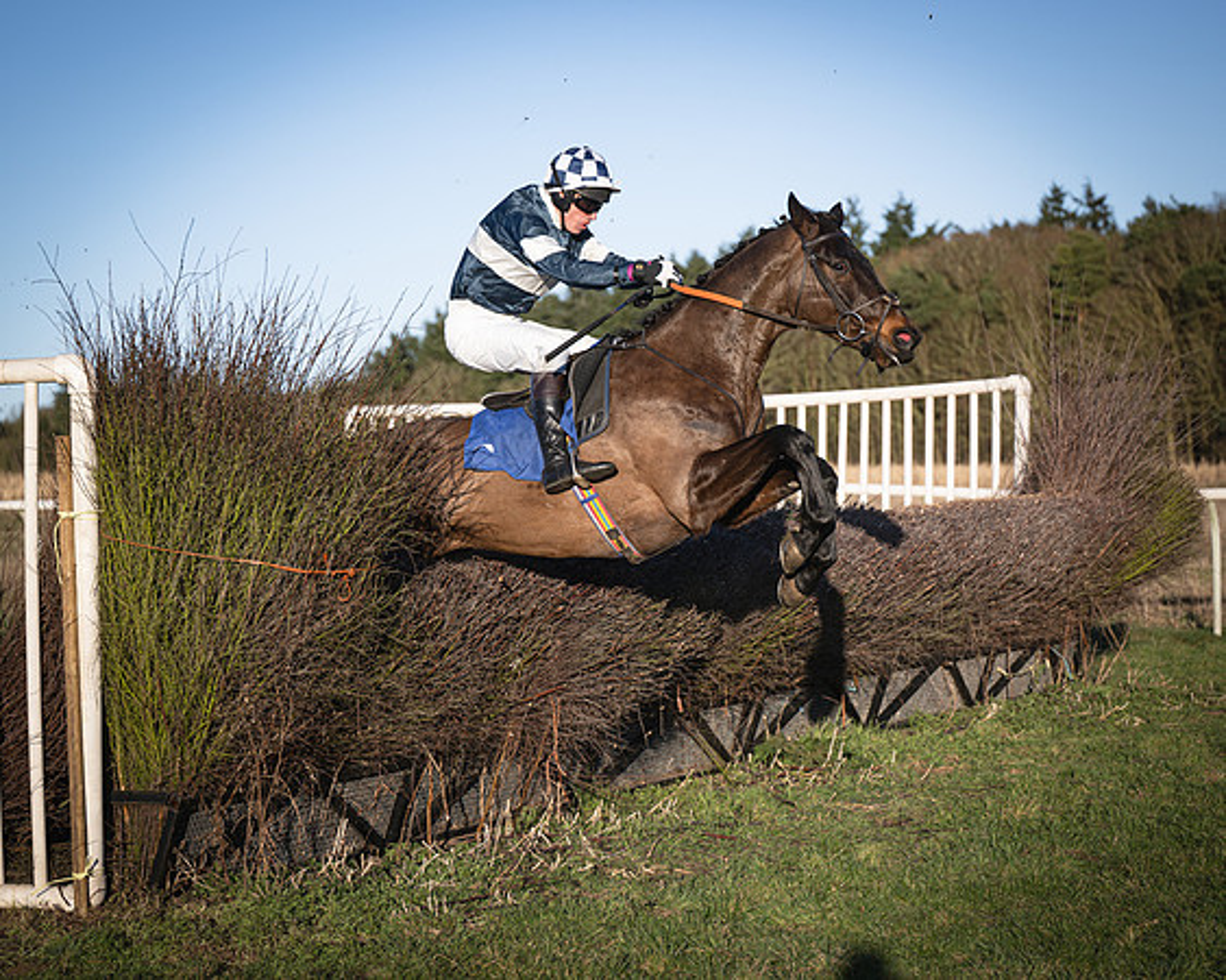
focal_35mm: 86
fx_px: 3135
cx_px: 591
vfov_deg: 17.8
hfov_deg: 22.1
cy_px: 494
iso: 100
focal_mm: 70
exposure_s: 1/2000
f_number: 2.8
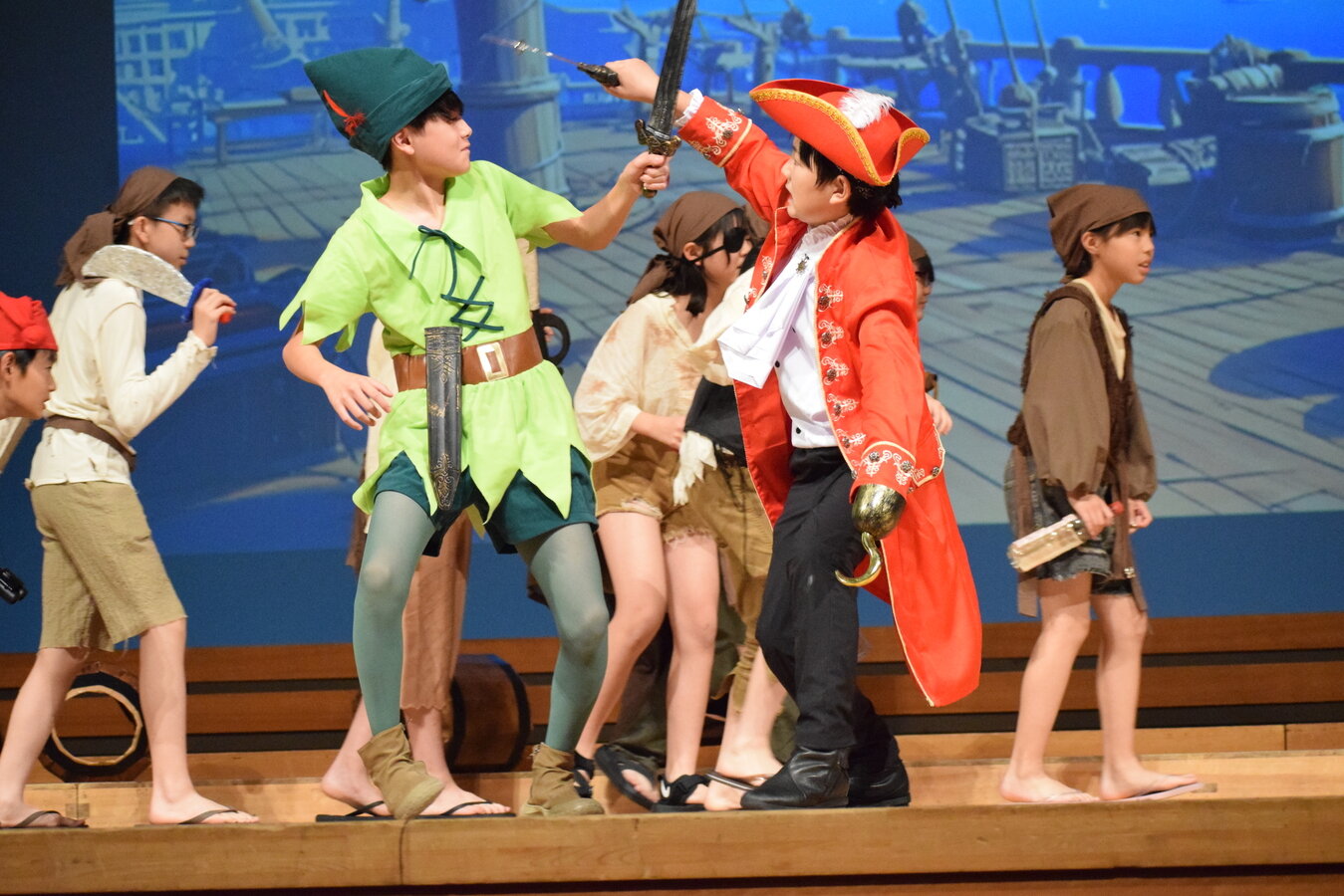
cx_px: 672
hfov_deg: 16.6
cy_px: 448
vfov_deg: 11.2
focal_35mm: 123
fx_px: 4593
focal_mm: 82
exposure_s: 1/250
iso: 6400
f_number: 5.6
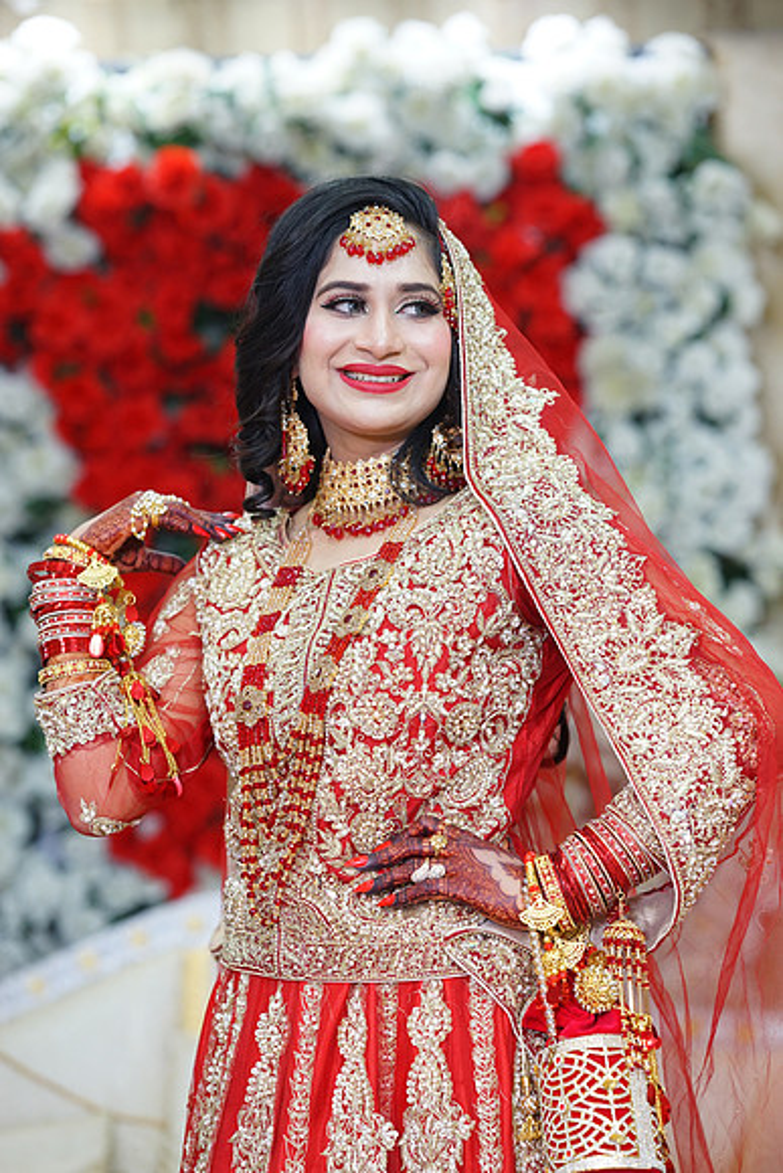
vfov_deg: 23.9
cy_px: 586
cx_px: 392
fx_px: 2771
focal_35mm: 85
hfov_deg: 16.1
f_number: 2.8
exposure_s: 1/160
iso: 640
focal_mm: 85
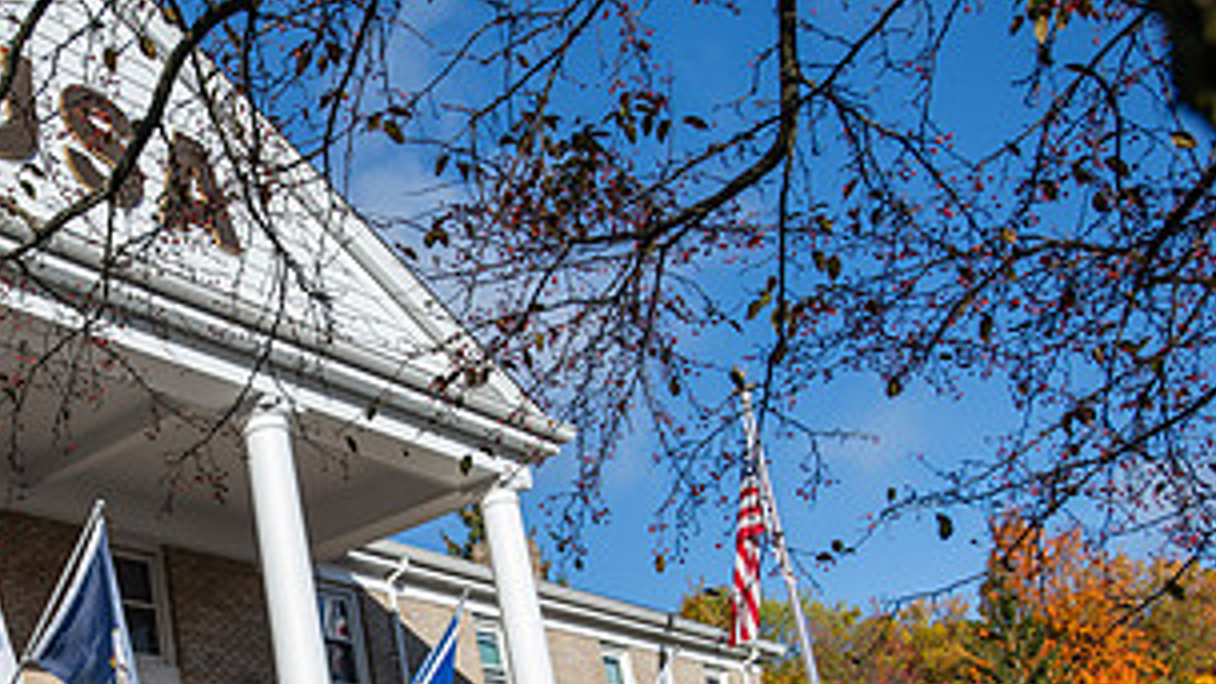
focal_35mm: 52
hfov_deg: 38.1
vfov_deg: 22.5
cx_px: 204
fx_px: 1677
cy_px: 606
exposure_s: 1/800
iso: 80
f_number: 4
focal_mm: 26
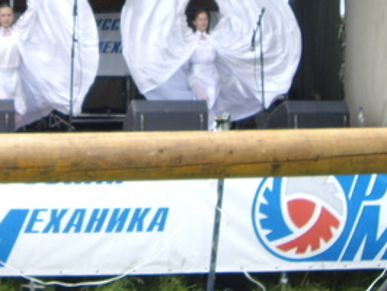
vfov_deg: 14.6
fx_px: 1119
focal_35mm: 100
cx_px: 41
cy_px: 11
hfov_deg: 19.3
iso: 50
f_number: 2.7
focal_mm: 6.2
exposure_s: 1/200
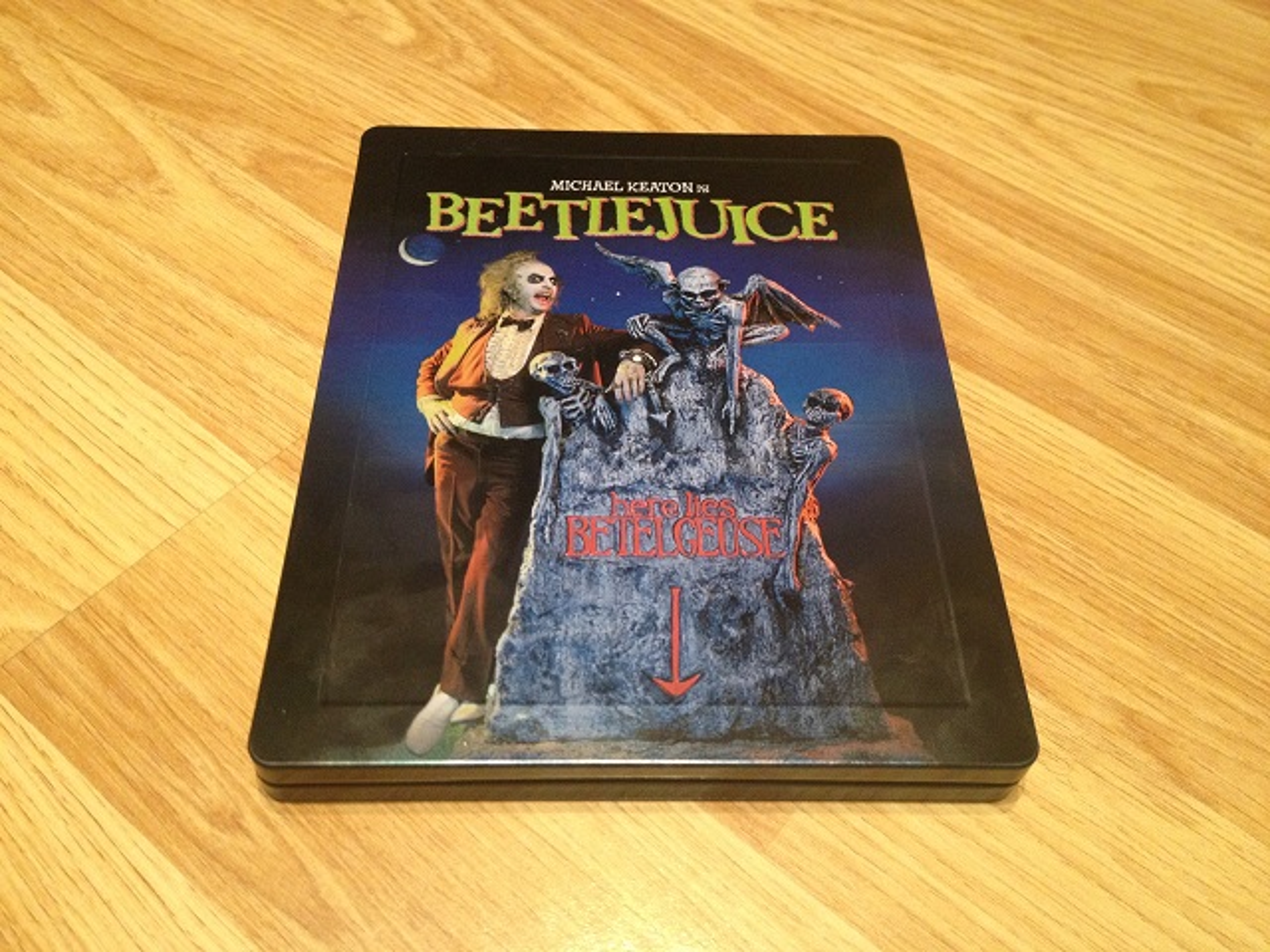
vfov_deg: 40.7
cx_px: 635
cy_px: 476
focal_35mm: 35
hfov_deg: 52.6
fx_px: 1284
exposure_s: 1/20
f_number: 2.4
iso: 320
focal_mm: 4.28
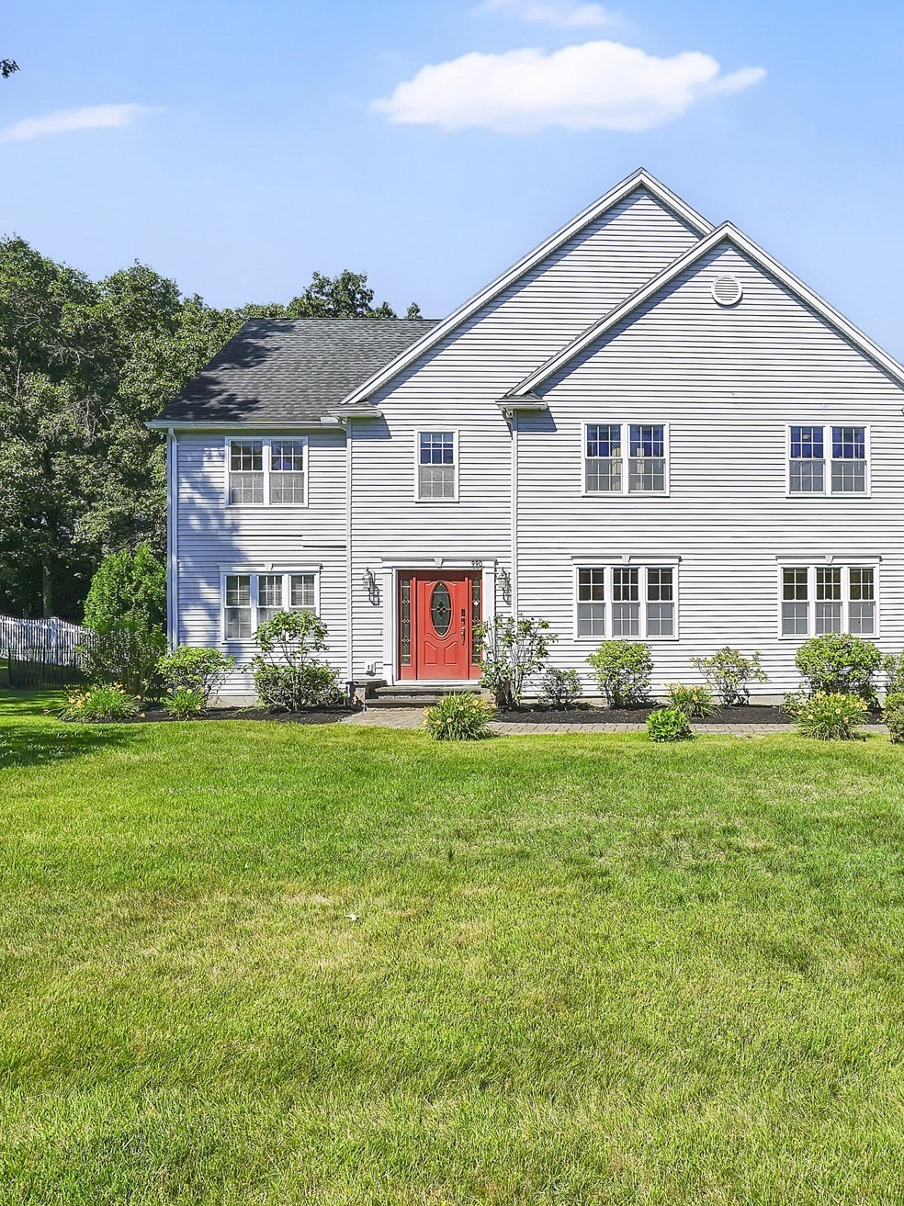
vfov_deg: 71.6
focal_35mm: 24
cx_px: 684
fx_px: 836
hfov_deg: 54.0
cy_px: 622
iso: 100
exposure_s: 1/250
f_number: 11
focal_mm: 16
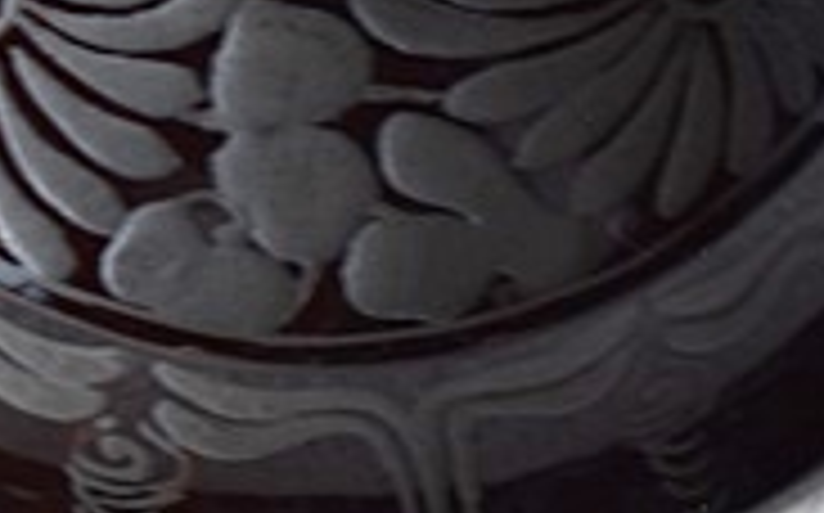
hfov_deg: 5.0
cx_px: 1148
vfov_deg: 3.1
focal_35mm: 415
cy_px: -508
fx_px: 9300
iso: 400
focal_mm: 55
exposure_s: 1/5
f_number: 5.6
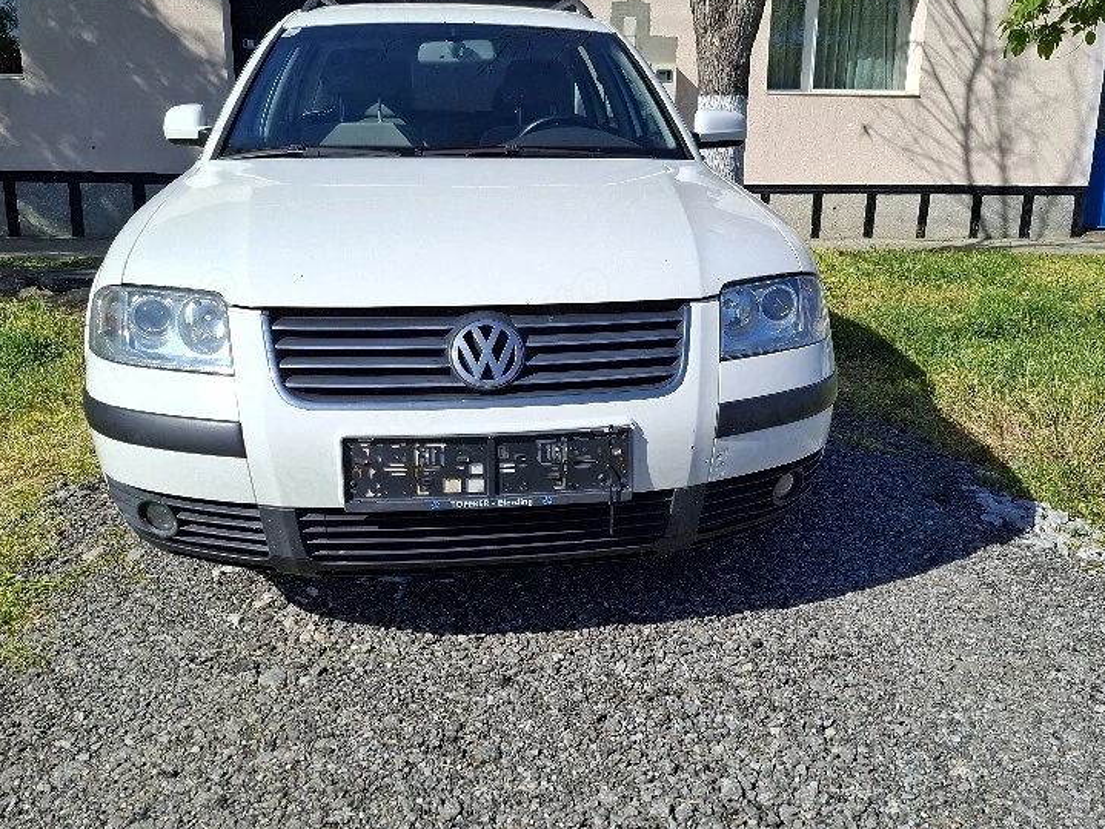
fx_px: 1021
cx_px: 569
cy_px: 406
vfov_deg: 44.1
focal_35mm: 32
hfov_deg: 56.8
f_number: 1.8
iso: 50
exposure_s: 1/3333
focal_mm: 5.54
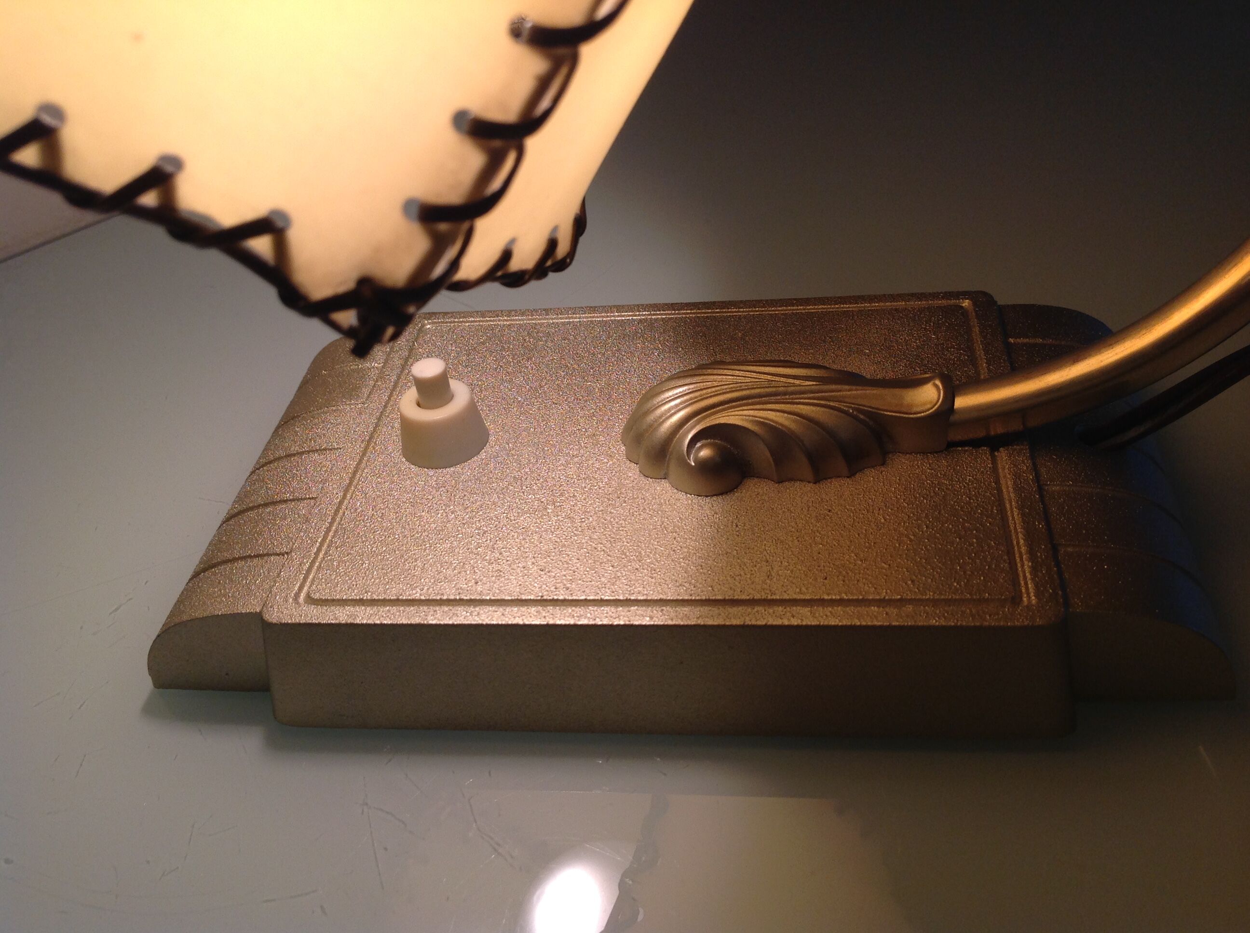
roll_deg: +8.6
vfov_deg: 40.6
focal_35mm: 35
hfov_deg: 52.7
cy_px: 466
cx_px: 625
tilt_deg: -38.0
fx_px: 1262
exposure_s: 1/100
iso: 64
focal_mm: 4.28
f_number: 2.4
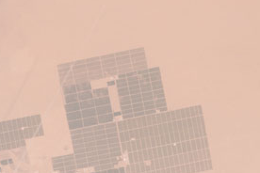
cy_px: -6
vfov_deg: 0.5
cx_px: 122
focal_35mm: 2662
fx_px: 19224
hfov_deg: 0.8
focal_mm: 1150
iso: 800
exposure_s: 1/3200
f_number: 11
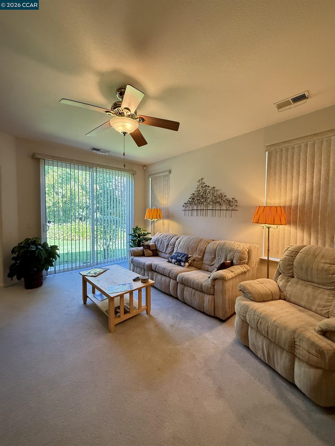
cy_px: 223
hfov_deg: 85.7
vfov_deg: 102.1
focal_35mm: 14
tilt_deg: -3.2
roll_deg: -1.4
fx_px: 181
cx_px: 168
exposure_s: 1/120
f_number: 2.2
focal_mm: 2.22
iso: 500
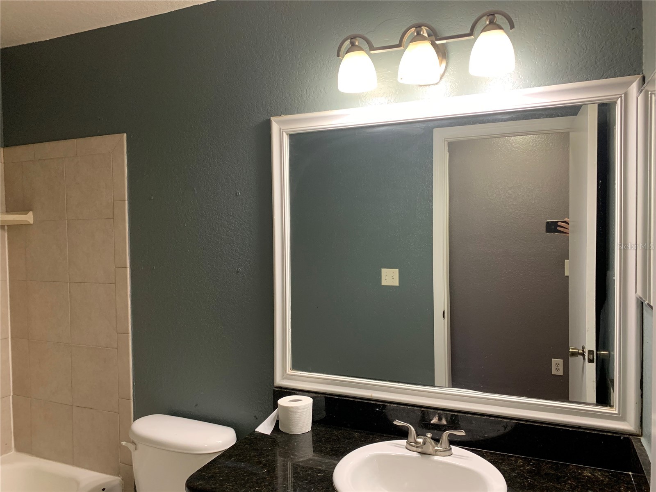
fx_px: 493
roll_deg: +1.4
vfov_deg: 53.1
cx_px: 328
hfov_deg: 67.3
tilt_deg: -3.4
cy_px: 246
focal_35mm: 26
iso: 250
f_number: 1.8
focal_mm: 4.25
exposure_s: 1/60
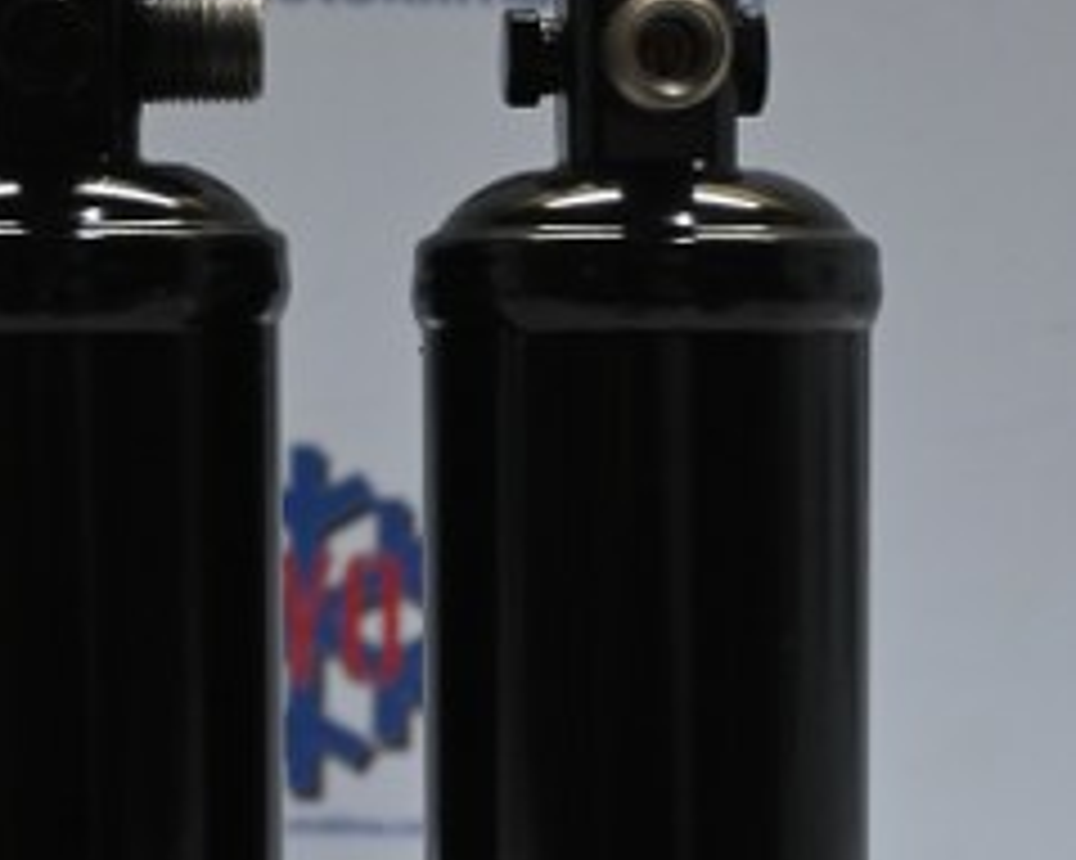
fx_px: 4621
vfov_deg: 10.6
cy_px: 680
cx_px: 401
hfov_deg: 13.3
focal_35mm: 145
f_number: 5.6
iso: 1400
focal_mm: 41
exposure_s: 1/125
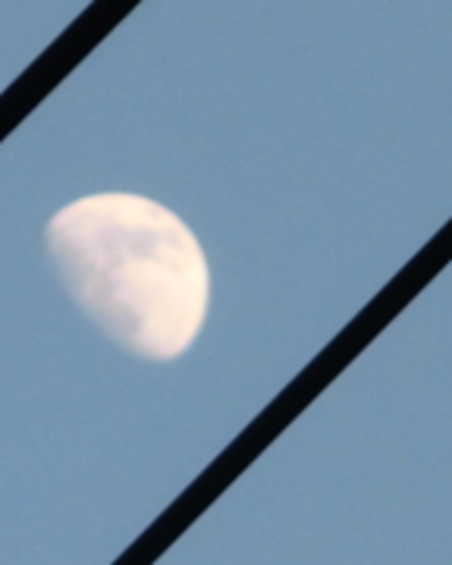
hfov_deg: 1.2
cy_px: 417
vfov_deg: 1.5
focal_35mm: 1303
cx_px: 91
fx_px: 21789
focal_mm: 53
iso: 320
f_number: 5.9
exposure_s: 1/320
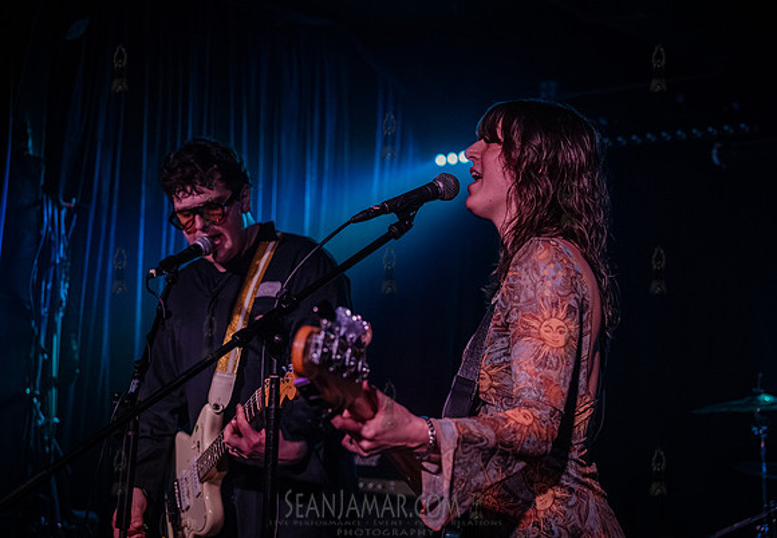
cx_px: 404
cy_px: 269
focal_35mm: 55
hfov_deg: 35.5
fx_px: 1213
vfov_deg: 25.0
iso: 16000
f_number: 3.2
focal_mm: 54
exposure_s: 1/400
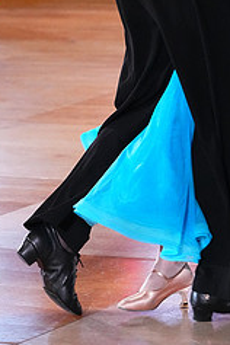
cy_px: -60
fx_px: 2702
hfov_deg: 4.9
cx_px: 260
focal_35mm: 282
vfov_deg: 7.3
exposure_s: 1/400
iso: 8000
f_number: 5
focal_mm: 115
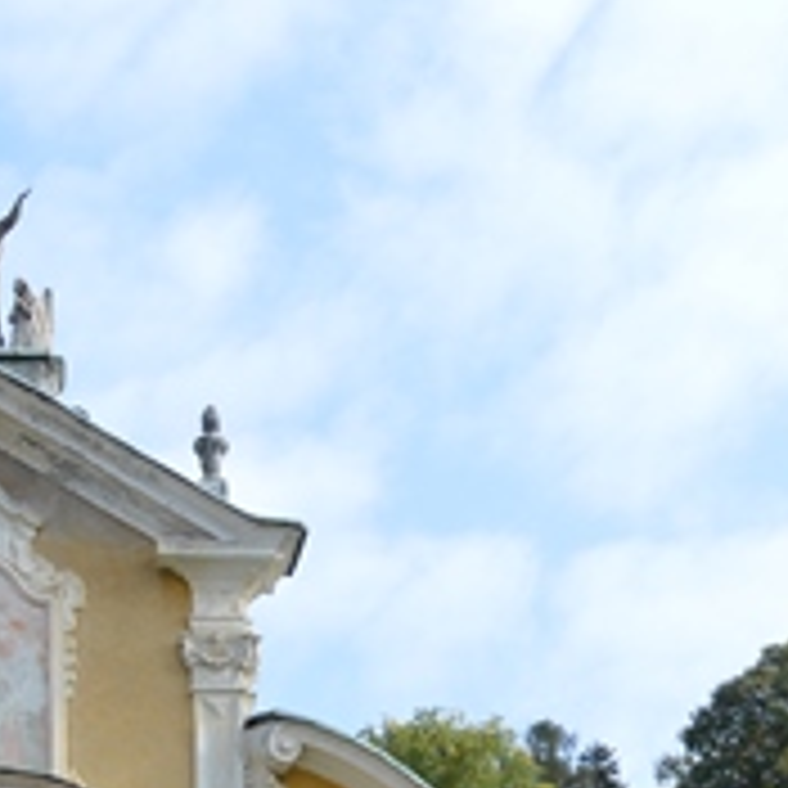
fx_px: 4042
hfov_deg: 11.0
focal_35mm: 157
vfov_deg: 10.8
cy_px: 1144
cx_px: -117
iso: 100
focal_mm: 27
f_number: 7.1
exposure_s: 1/250
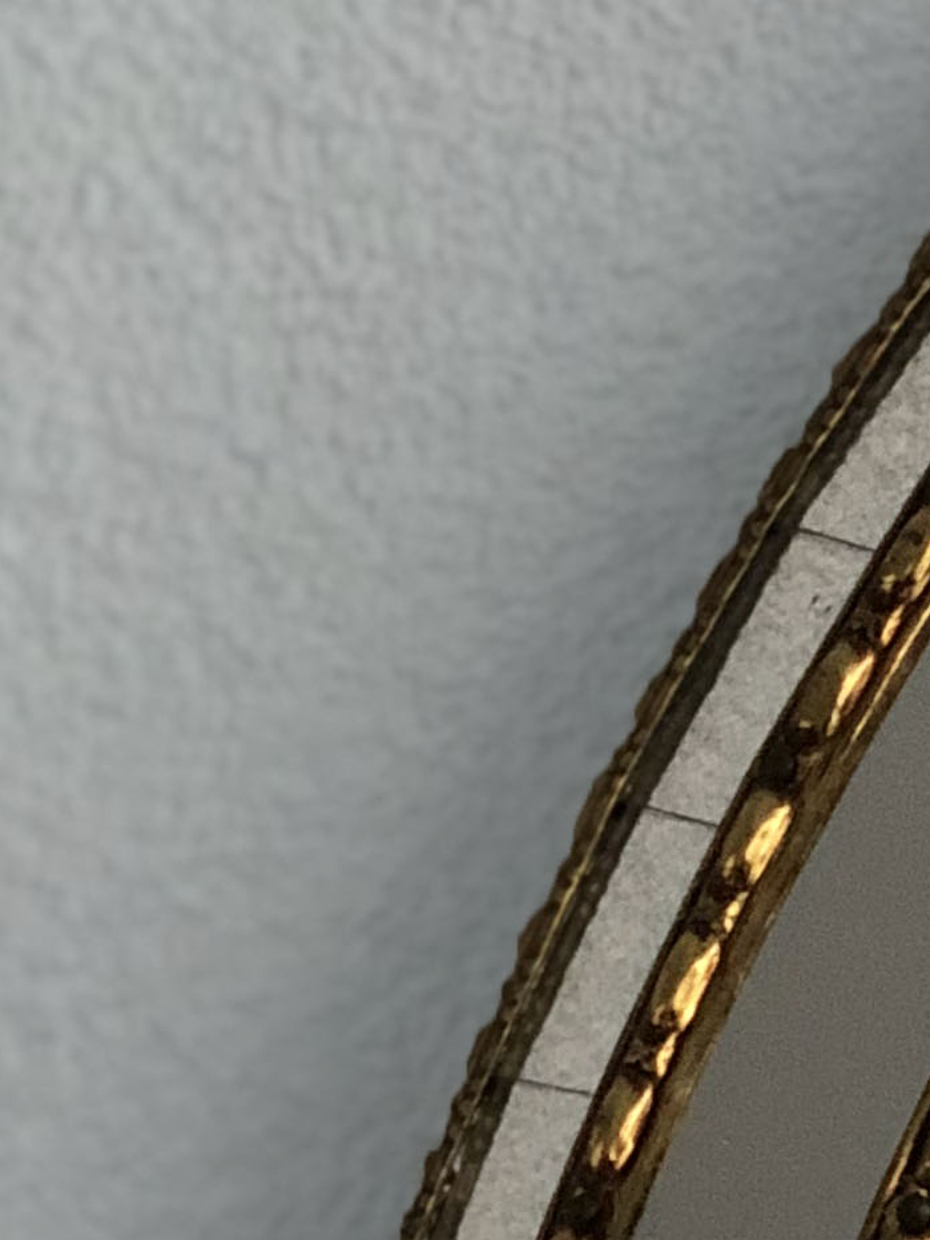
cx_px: 235
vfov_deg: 8.4
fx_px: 8060
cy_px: 2372
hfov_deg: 6.6
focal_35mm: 225
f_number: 2.4
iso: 160
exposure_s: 1/23
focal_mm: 6
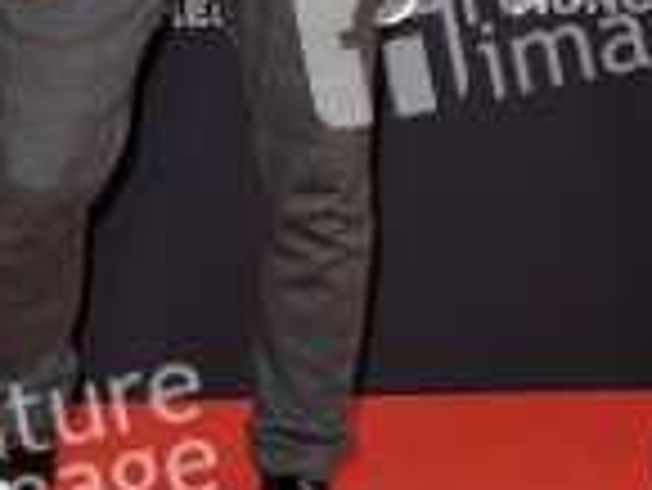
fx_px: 2394
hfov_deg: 15.4
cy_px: -202
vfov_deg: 11.3
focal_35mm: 127
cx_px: 117
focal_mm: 32
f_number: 6.3
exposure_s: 1/125
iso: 640
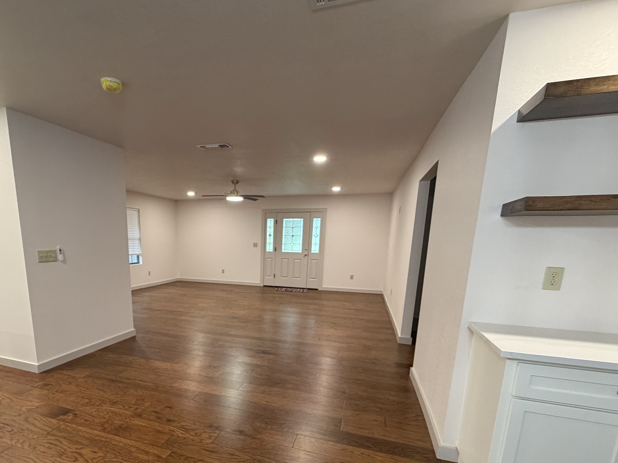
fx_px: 339
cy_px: 307
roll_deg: +0.5
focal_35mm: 19
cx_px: 241
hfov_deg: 83.4
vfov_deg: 66.9
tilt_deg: -10.0
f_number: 2.2
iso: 320
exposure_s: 1/60
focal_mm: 2.22
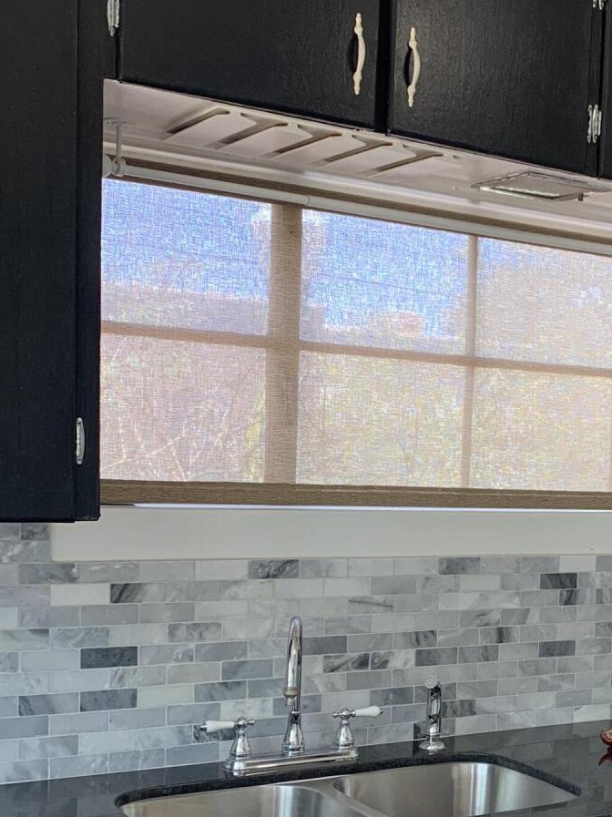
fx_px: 1368
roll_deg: -2.0
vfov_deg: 32.8
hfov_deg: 24.0
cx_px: 622
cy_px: 572
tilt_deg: -4.8
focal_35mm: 58
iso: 80
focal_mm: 4.25
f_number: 1.8
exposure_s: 1/121
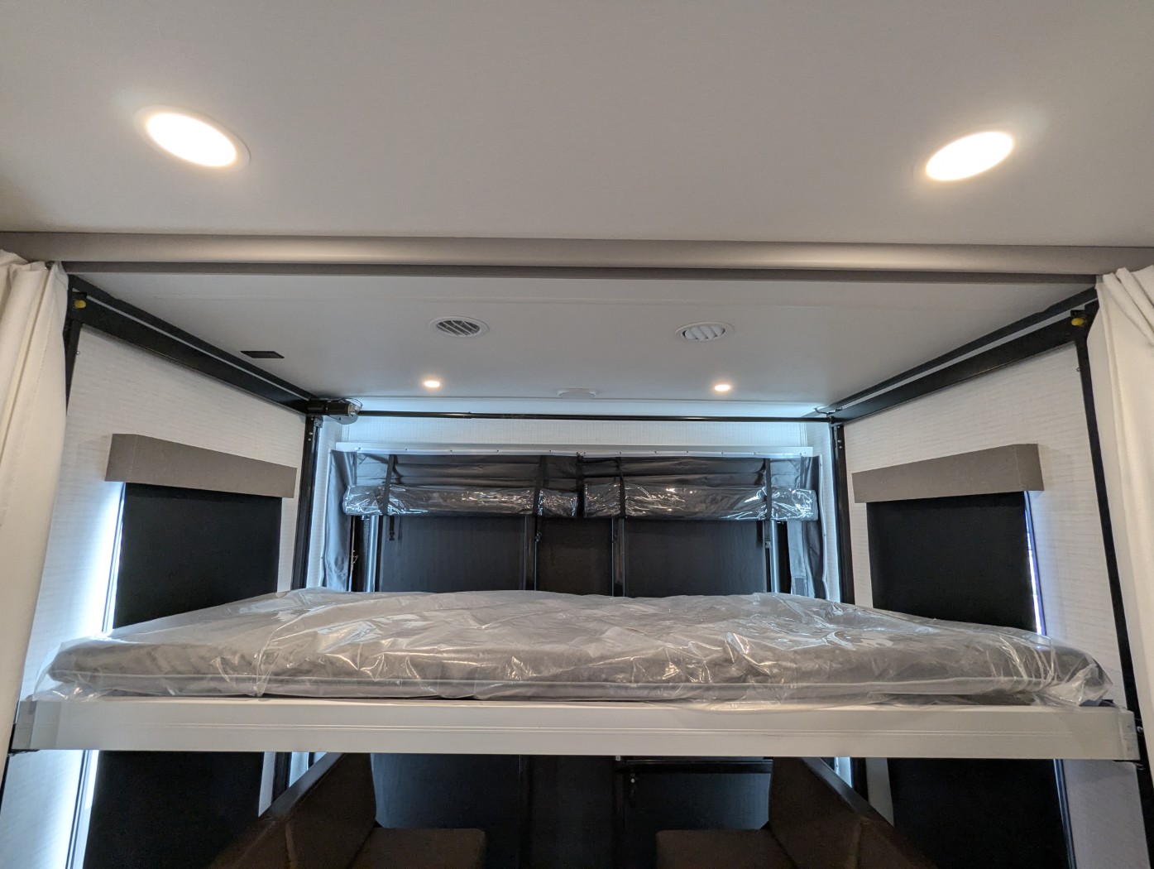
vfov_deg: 78.2
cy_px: 434
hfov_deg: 94.4
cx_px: 577
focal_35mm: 16
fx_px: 534
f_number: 2.2
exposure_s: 1/45.7
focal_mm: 2.35
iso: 144
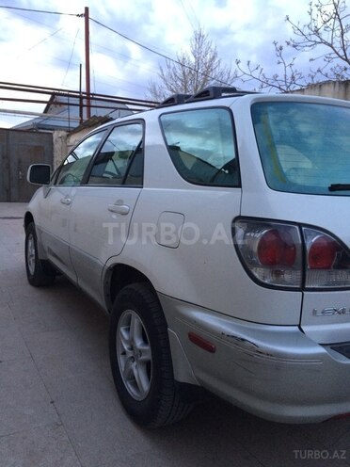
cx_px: 175
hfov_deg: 48.2
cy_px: 234
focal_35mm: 29
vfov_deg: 61.7
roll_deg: -2.0
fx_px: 391
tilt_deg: -10.6
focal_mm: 4.15
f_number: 2.2
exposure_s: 1/33
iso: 250
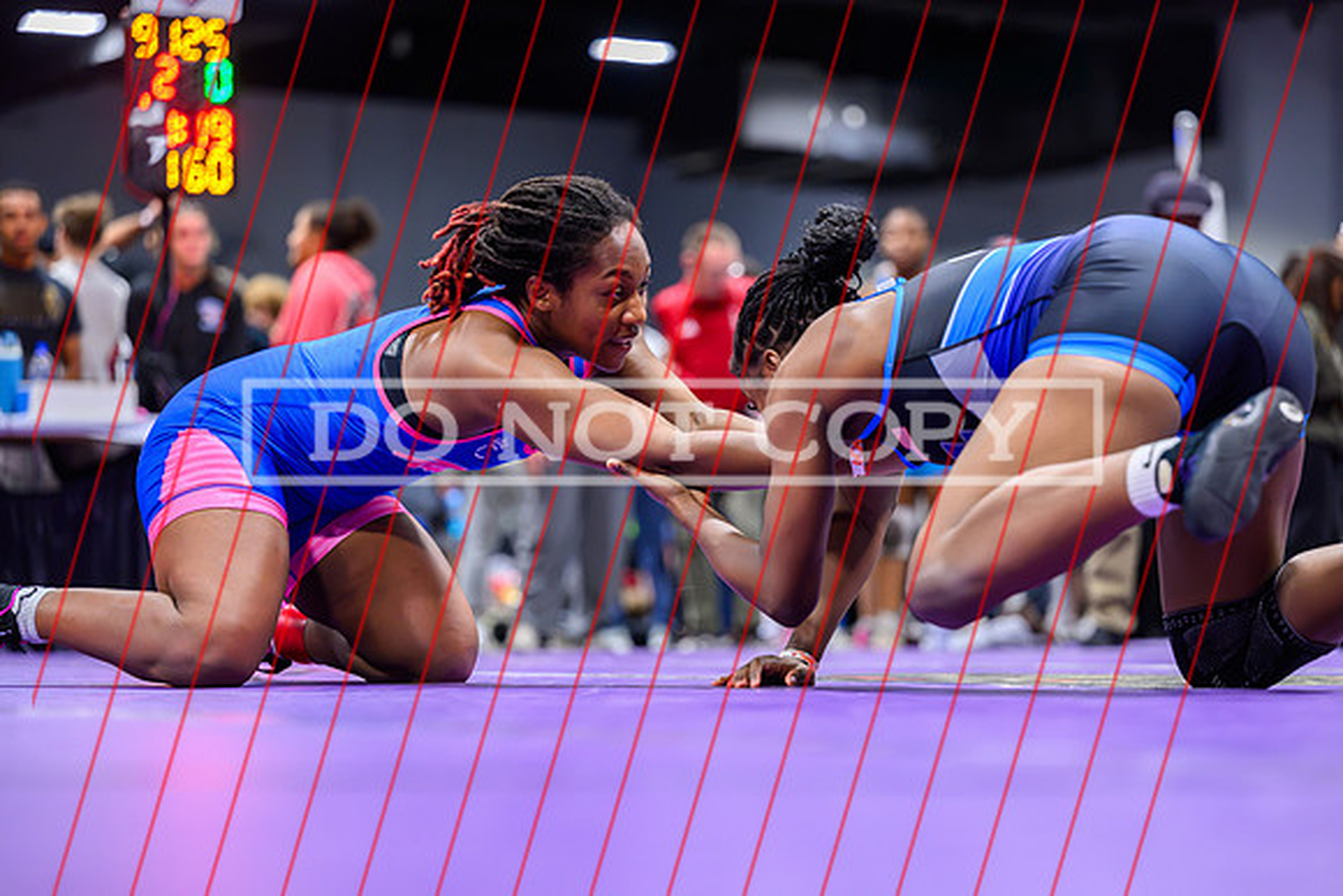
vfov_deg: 12.5
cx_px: 672
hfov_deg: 18.6
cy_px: 448
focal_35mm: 110
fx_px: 4104
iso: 4000
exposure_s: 1/800
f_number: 2.8
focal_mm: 110
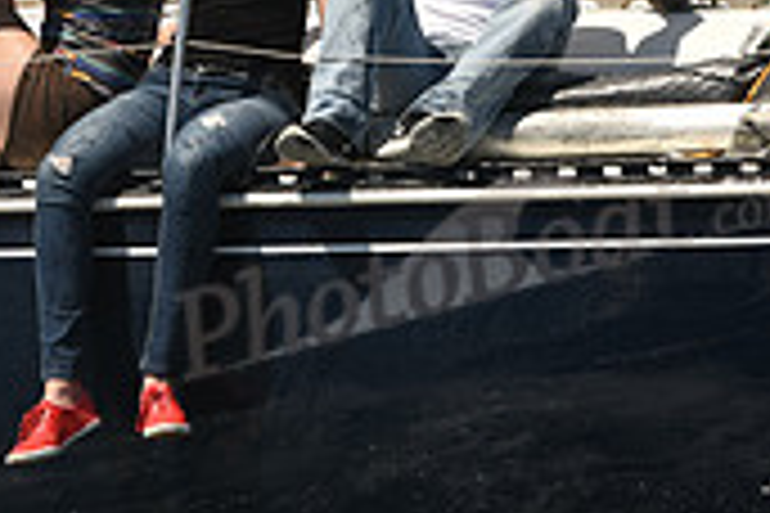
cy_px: 92
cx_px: -54
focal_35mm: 1015
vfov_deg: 1.4
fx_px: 21708
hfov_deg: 2.0
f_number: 6.3
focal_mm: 300
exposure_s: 1/1000
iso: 250
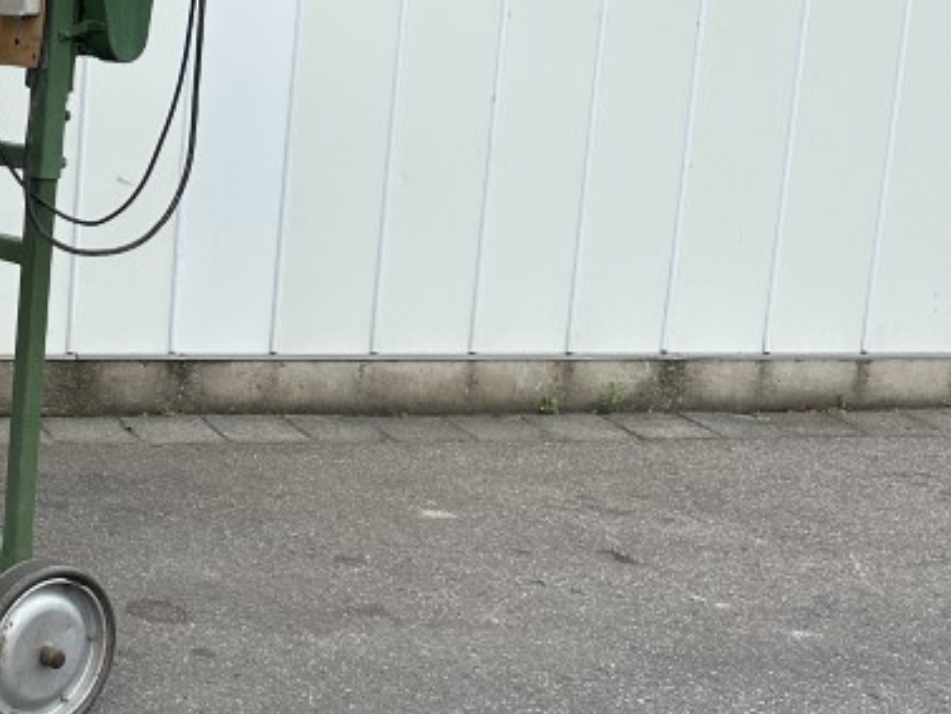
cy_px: 189
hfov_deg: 25.3
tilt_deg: -10.4
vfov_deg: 22.4
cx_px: -314
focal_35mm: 65
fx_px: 1787
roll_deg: -2.5
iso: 80
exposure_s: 1/1639
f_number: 1.78
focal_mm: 6.86
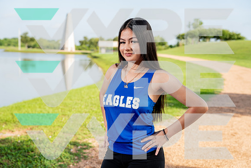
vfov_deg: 27.0
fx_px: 349
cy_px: 84
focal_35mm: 50
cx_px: 126
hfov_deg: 39.6
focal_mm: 50
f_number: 4
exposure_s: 1/250
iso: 100
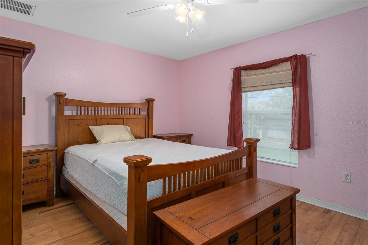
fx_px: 194
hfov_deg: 86.9
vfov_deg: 64.5
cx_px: 184
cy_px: 122
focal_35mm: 19
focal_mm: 19
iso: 320
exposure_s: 1/2
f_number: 8
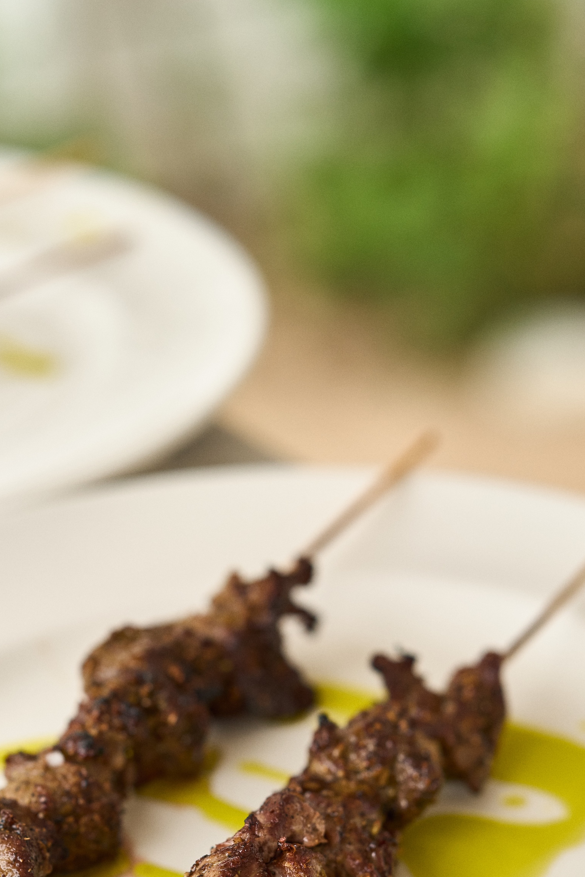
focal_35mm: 124
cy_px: 667
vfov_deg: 16.4
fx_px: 3022
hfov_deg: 11.0
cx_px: 188
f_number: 3.2
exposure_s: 1/160
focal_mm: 75
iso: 320
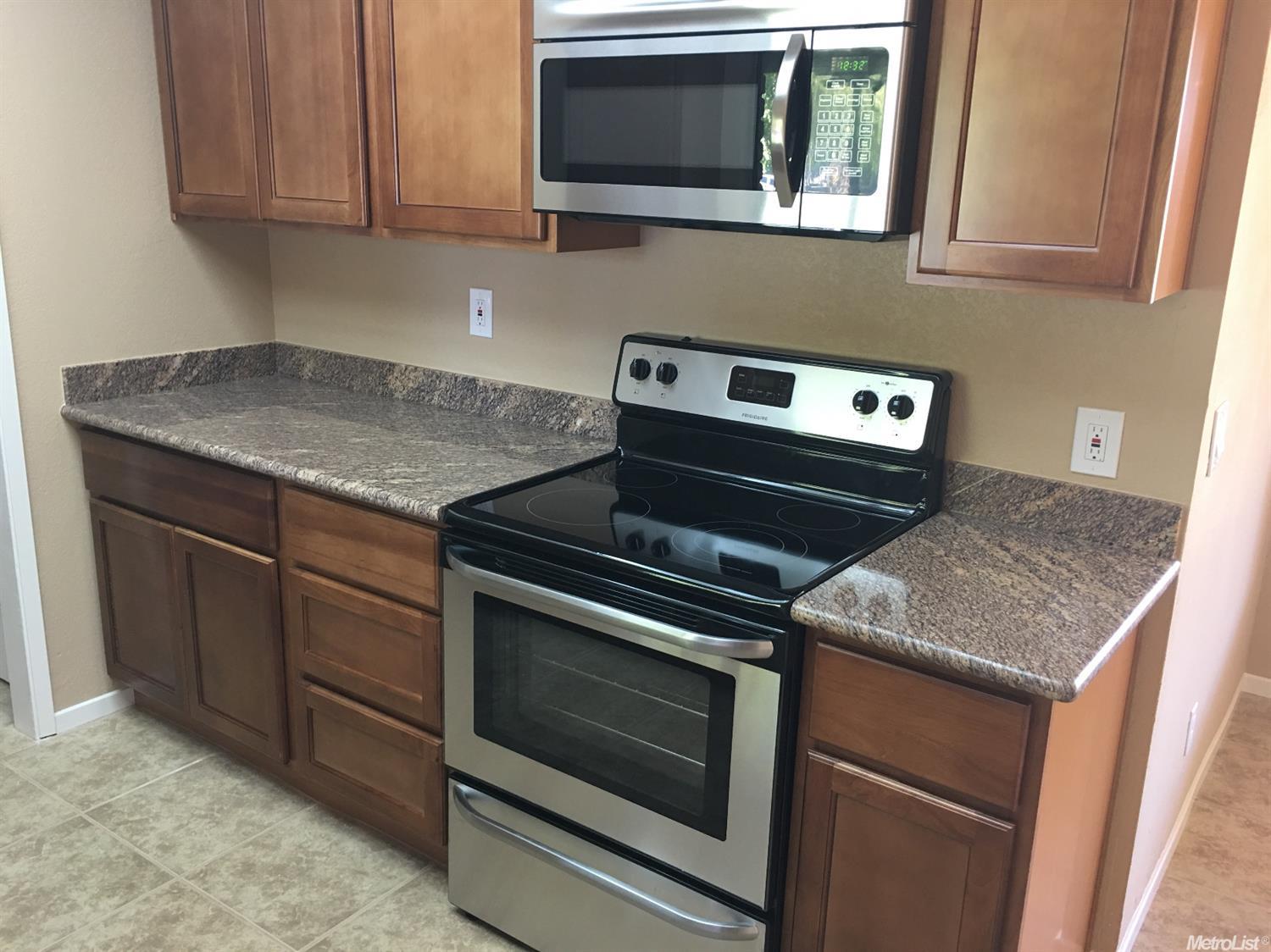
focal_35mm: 29
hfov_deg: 61.7
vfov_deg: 48.2
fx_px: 1064
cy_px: 476
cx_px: 636
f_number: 2.2
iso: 50
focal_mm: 4.15
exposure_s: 1/15
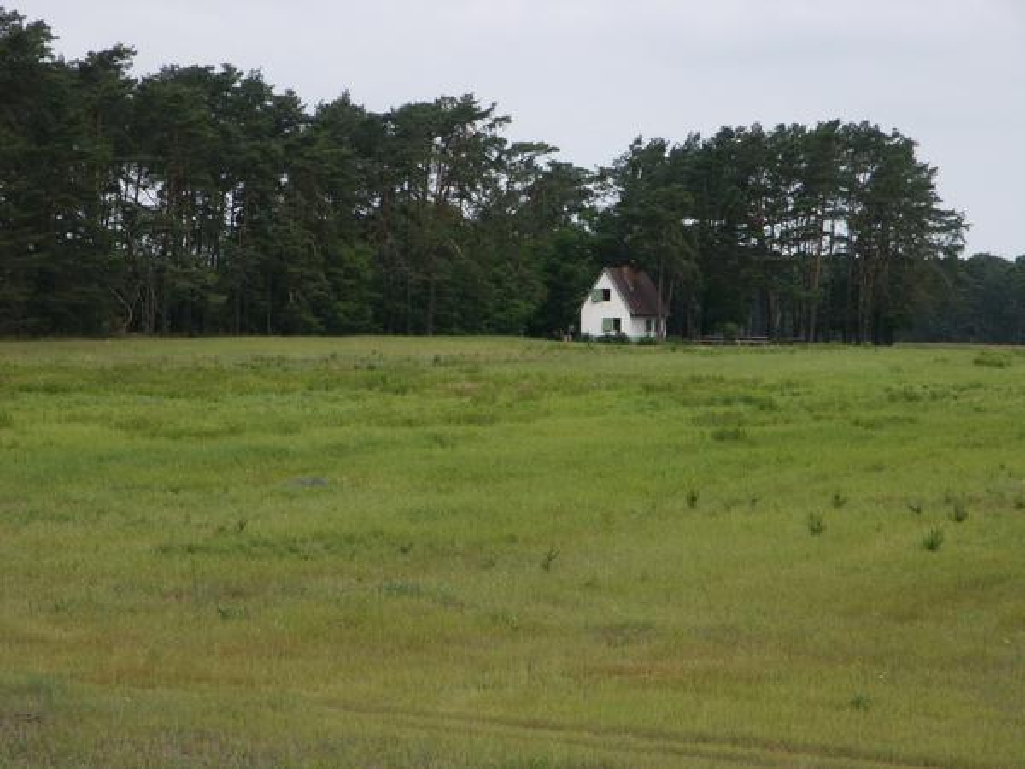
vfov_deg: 10.7
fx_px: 4116
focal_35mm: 139
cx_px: 512
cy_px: 384
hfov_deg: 14.2
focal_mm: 28.23
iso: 64
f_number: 8
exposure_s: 1/125
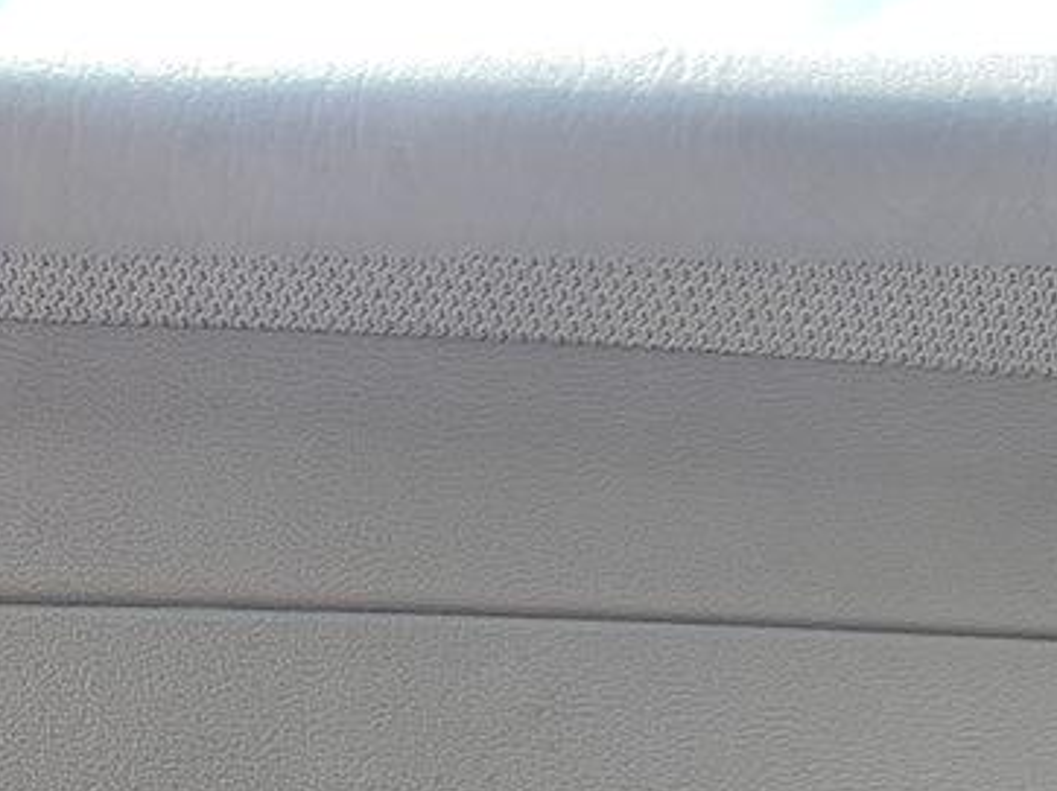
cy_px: 1153
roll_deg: +3.4
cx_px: -239
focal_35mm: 92
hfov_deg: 19.9
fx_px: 2807
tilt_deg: +37.6
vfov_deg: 15.0
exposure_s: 1/177
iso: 25
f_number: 1.8
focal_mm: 4.25
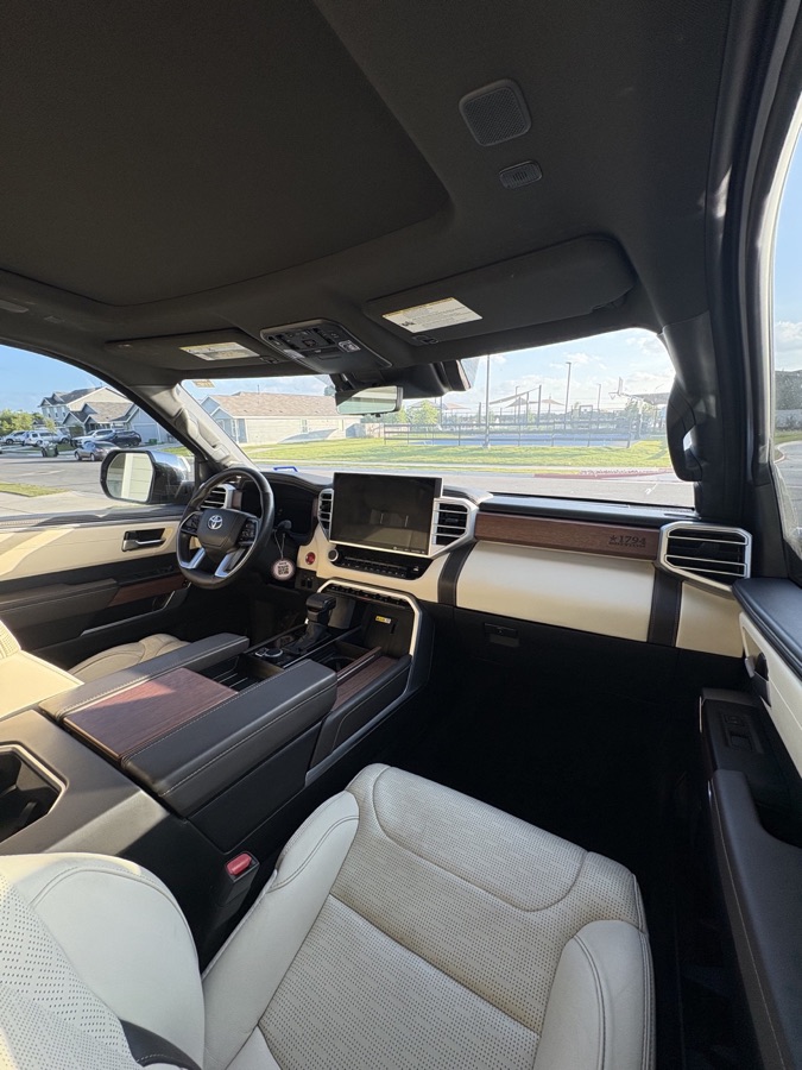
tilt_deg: -14.8
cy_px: 535
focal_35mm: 14
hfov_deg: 85.7
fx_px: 432
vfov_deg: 102.1
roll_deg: +0.2
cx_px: 401
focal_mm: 2.22
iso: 64
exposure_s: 1/181
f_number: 2.2
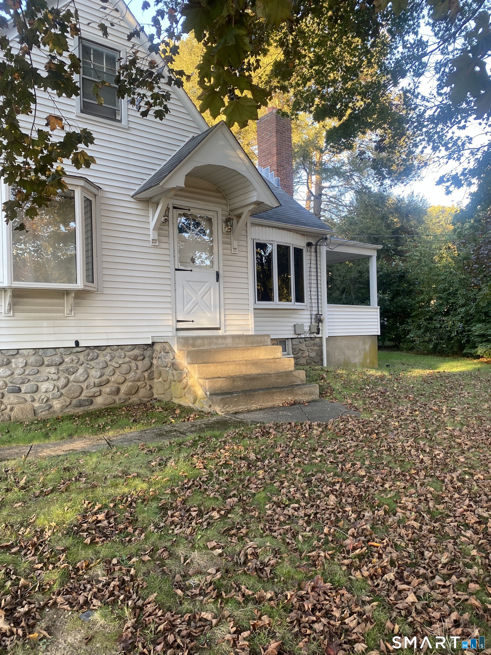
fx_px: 492
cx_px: 246
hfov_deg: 53.1
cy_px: 328
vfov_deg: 67.3
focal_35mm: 26
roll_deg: +2.0
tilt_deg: +1.2
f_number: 1.8
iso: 100
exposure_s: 1/121
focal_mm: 4.25
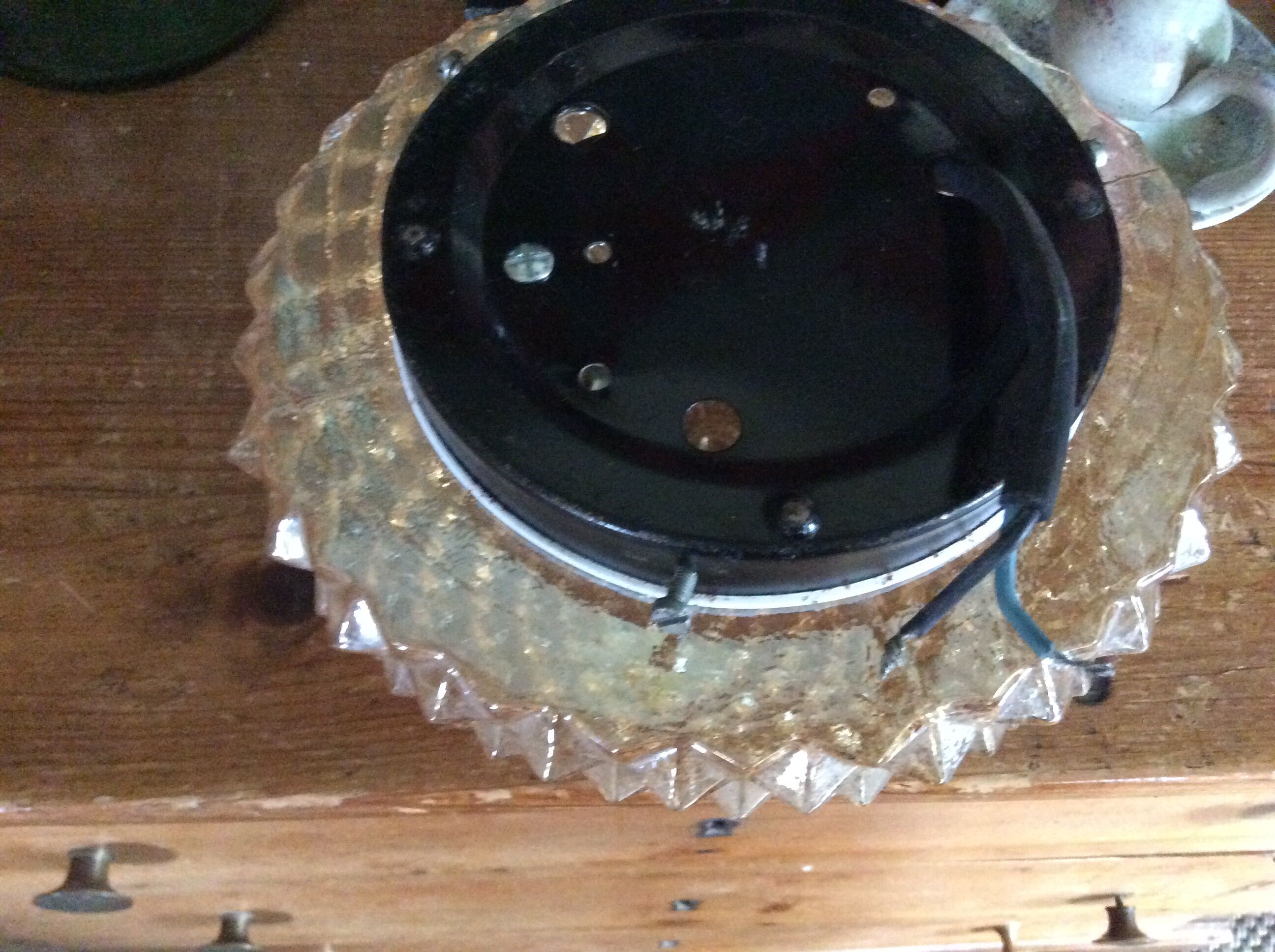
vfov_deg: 44.1
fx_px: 1177
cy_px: 476
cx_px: 638
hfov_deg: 56.9
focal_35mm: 32
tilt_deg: -63.4
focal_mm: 3.3
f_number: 2.4
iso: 640
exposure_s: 1/17
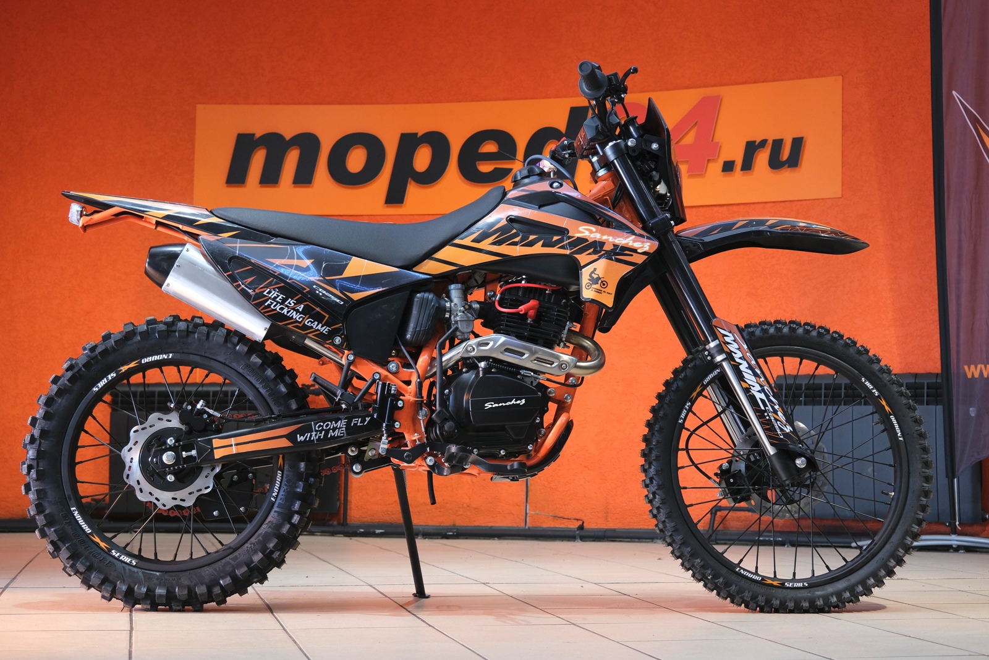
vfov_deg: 25.1
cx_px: 494
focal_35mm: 54
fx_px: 1484
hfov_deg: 36.9
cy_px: 330
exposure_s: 1/100
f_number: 4
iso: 1250
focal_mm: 35.8
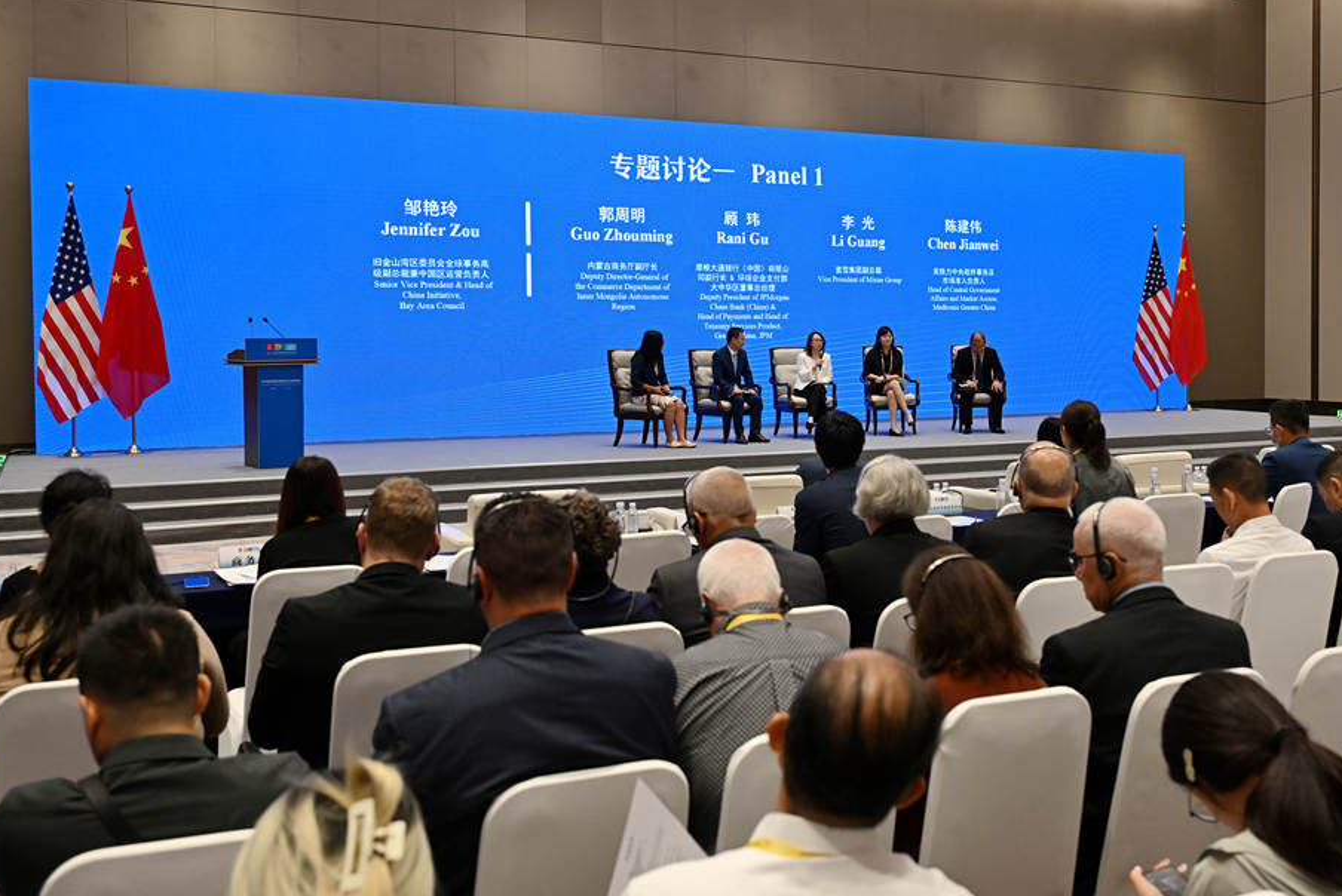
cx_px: 719
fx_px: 1289
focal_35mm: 35
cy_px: 407
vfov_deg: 38.3
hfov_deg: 54.9
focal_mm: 30.5
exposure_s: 1/200
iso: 1250
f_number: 4
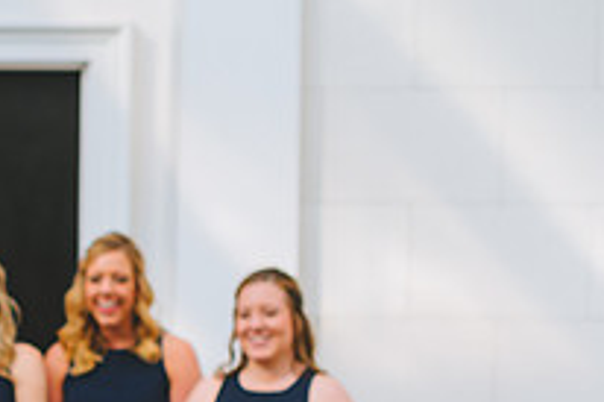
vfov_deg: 9.5
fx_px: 2364
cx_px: -164
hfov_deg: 14.0
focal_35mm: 141
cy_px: 558
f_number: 3.5
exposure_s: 1/400
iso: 250
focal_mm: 50
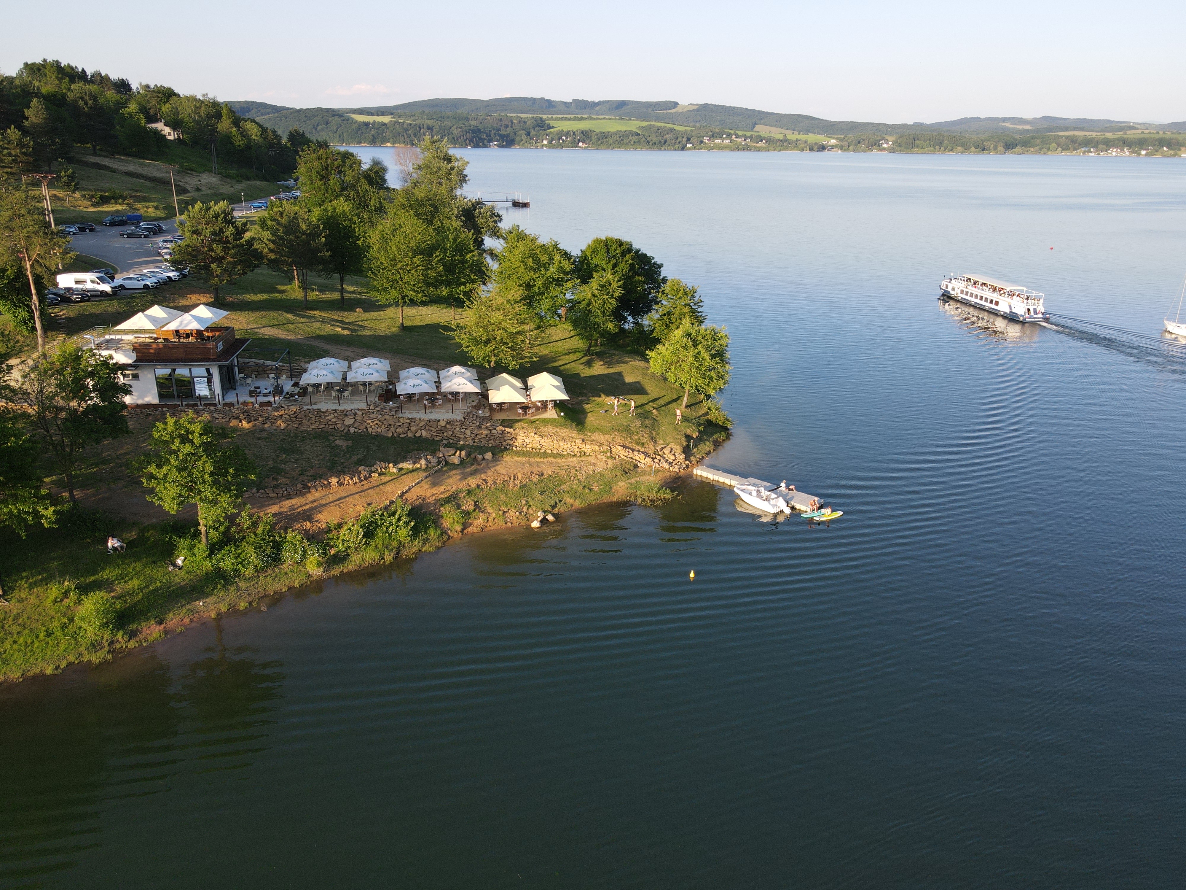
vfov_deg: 56.8
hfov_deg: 71.6
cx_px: 593
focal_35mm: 24
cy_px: 445
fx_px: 822
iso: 100
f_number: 2.8
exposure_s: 1/240
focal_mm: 4.5
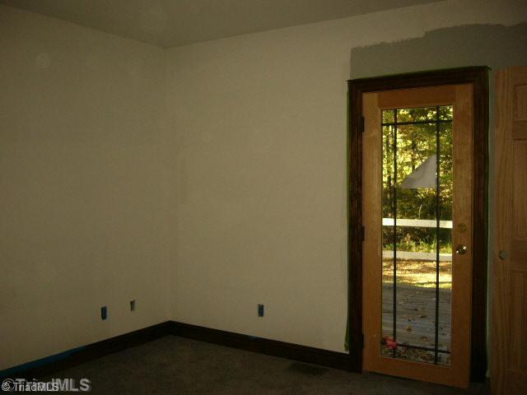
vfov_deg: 40.7
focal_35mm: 35
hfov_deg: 52.6
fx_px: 533
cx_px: 264
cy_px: 198
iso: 100
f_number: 2.8
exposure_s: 1/60
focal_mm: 5.8
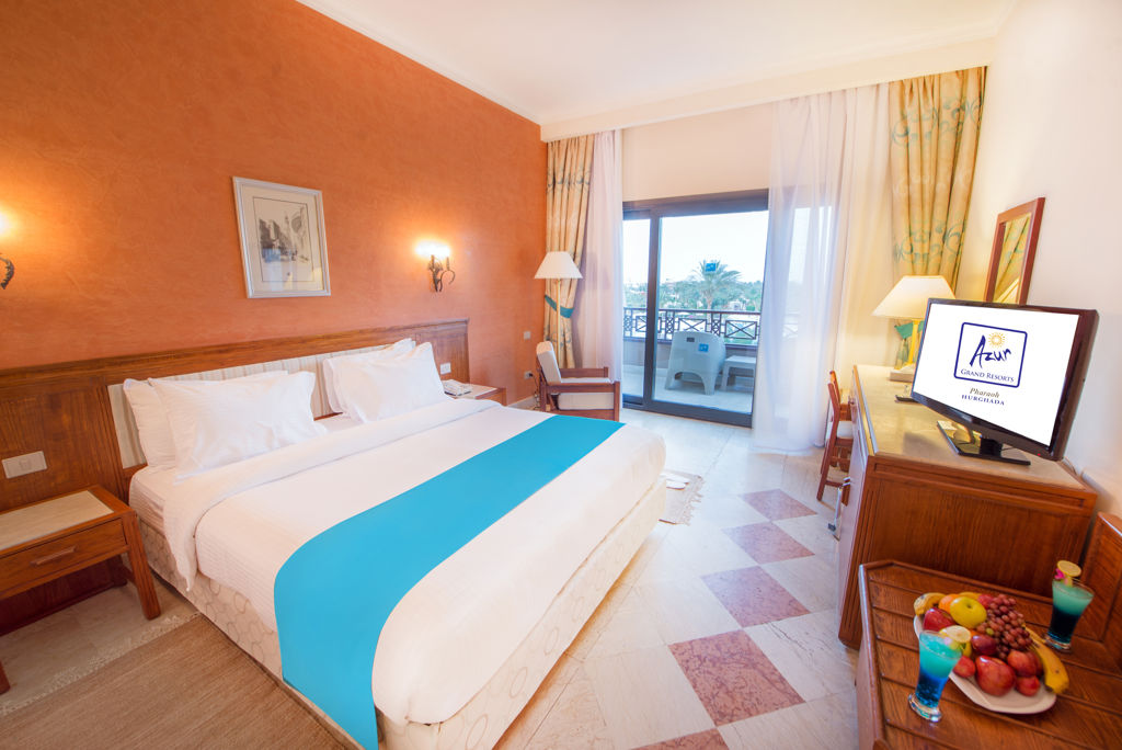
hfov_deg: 104.2
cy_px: 375
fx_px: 437
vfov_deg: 81.3
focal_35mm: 14
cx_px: 561
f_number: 7.1
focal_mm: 14
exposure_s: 1/1.67
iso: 80
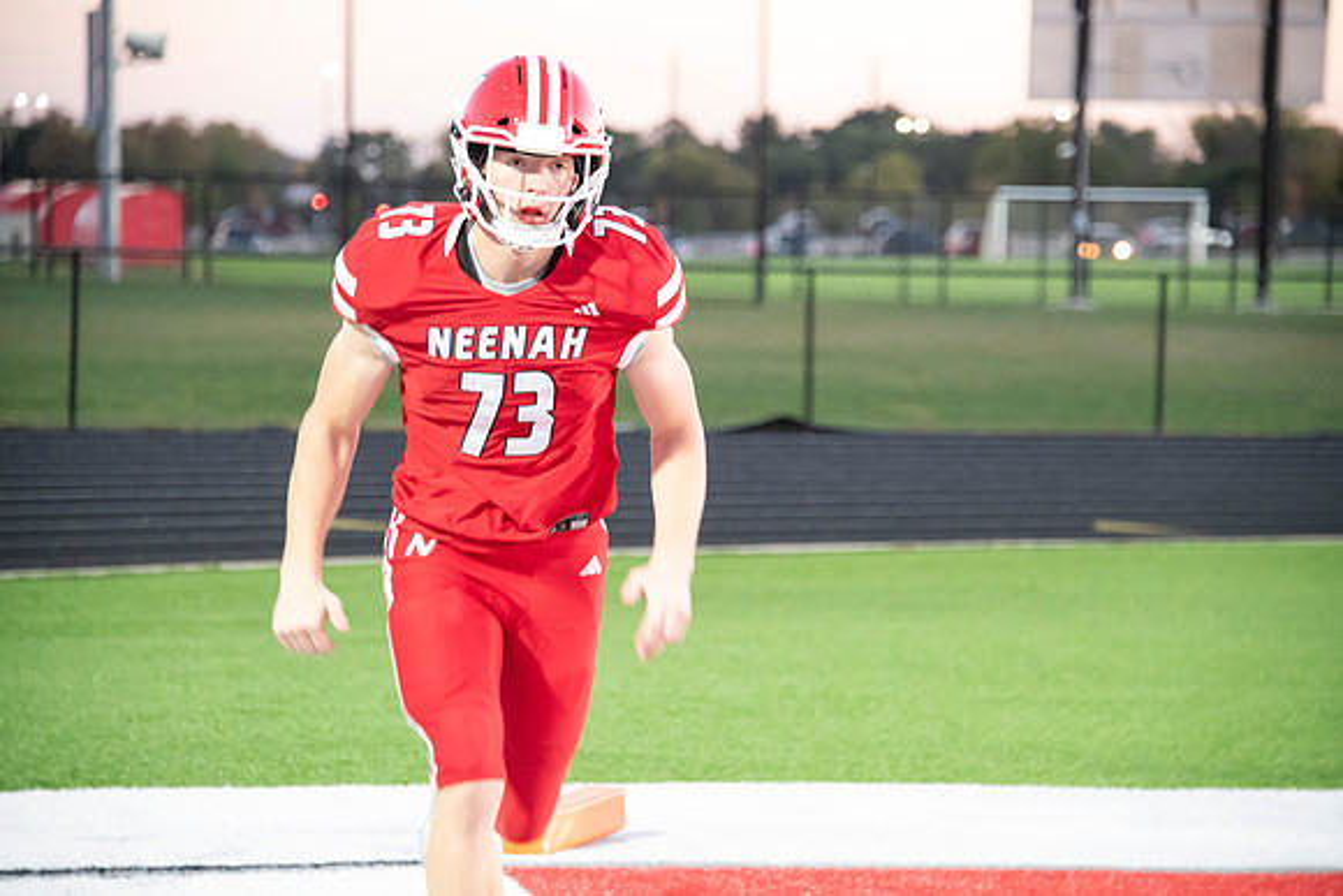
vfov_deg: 7.6
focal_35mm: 180
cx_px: 672
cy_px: 448
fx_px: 6716
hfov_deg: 11.4
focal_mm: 180
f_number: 5.6
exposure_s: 1/160
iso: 8000
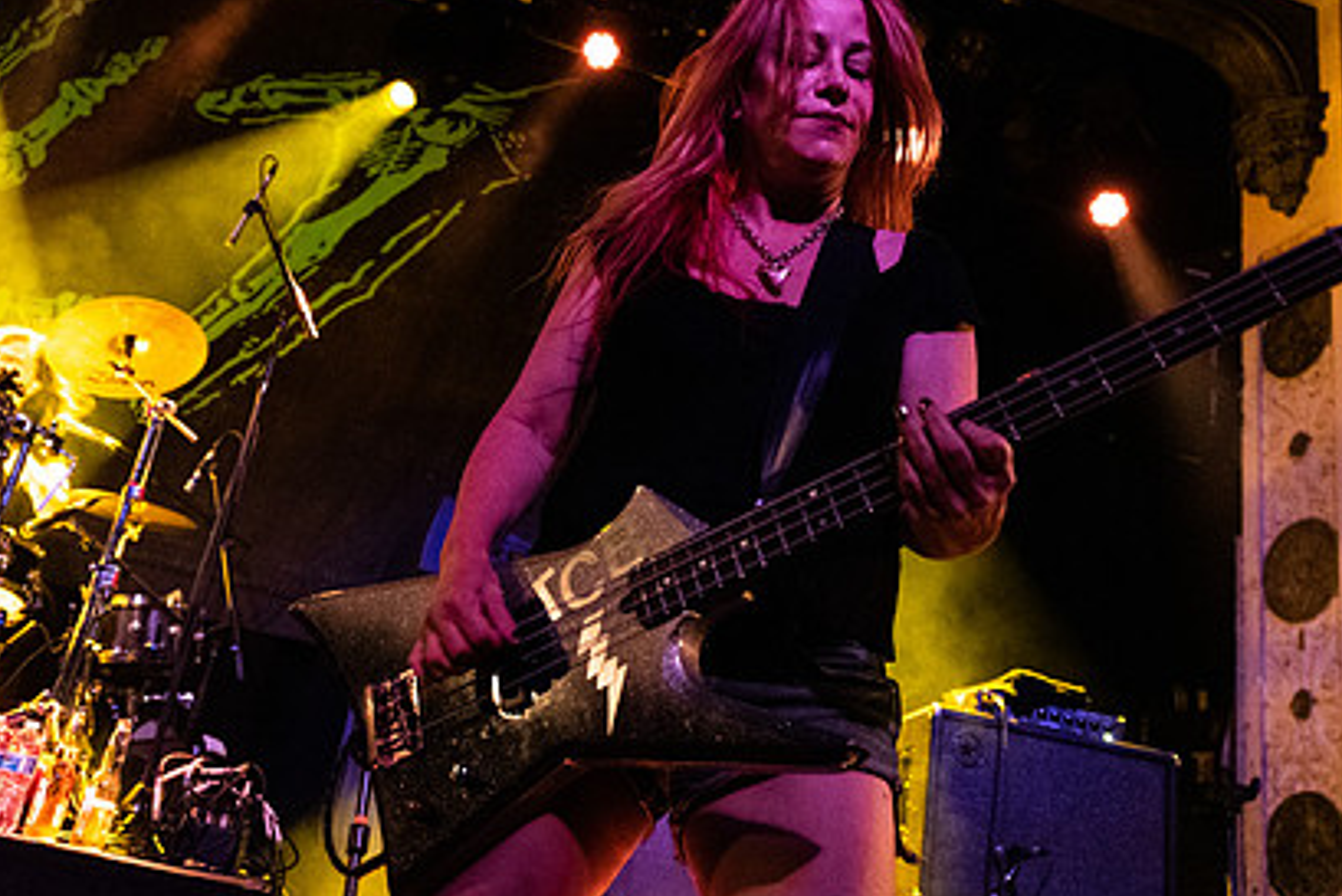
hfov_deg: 55.6
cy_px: 409
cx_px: 591
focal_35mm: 34
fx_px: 1268
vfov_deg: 38.9
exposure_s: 1/160
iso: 3200
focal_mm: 24
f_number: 3.2
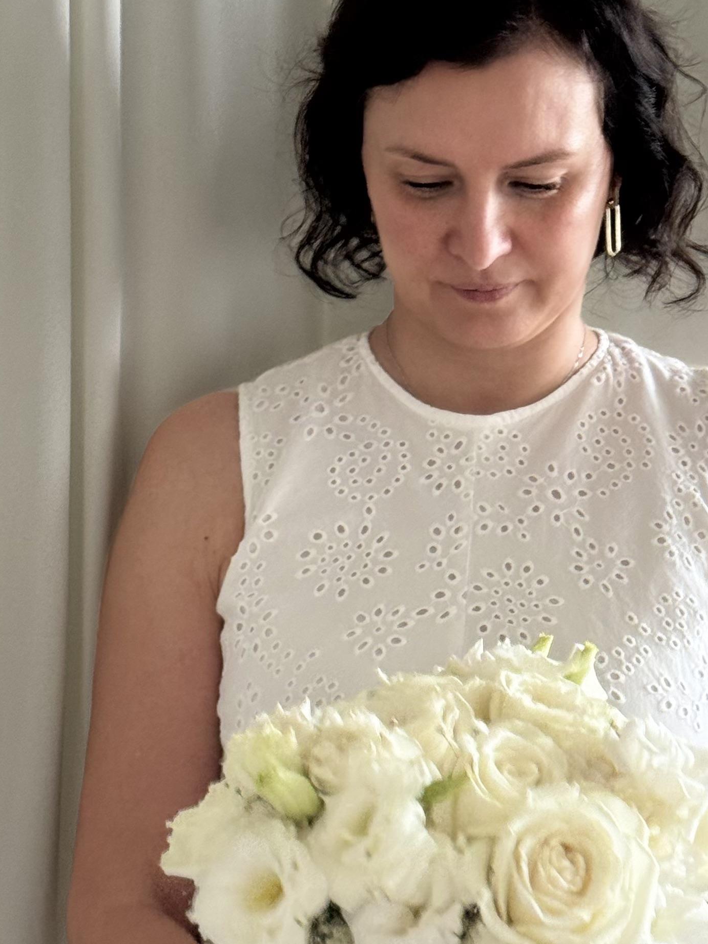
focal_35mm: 105
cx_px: 524
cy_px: 562
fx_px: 2864
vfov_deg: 18.7
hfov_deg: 14.0
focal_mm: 6.76
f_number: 1.78
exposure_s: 1/60
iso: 160
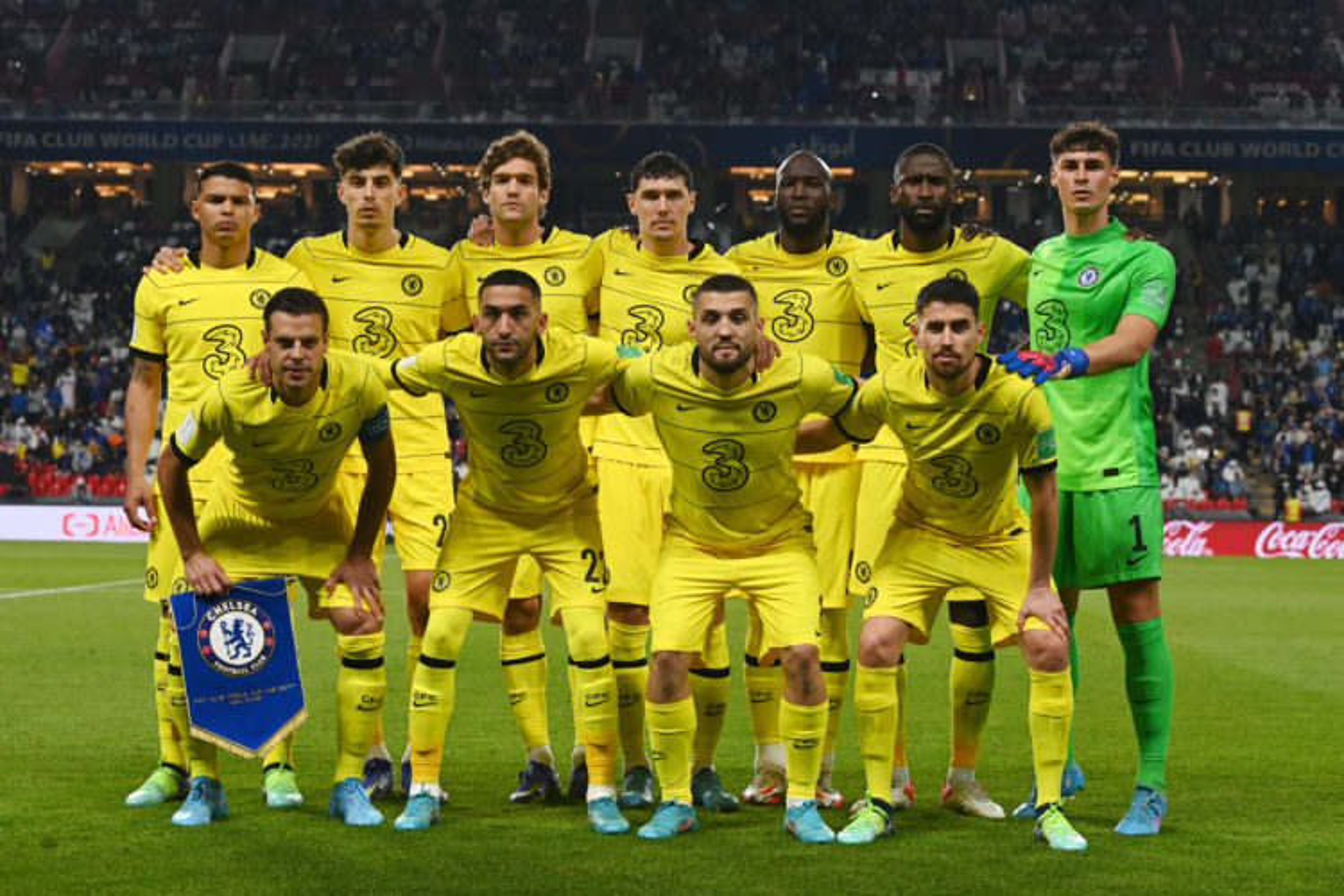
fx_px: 2613
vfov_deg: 19.5
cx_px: 672
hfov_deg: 28.8
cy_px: 448
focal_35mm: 70
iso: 1600
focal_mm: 70
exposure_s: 1/1000
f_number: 5.6
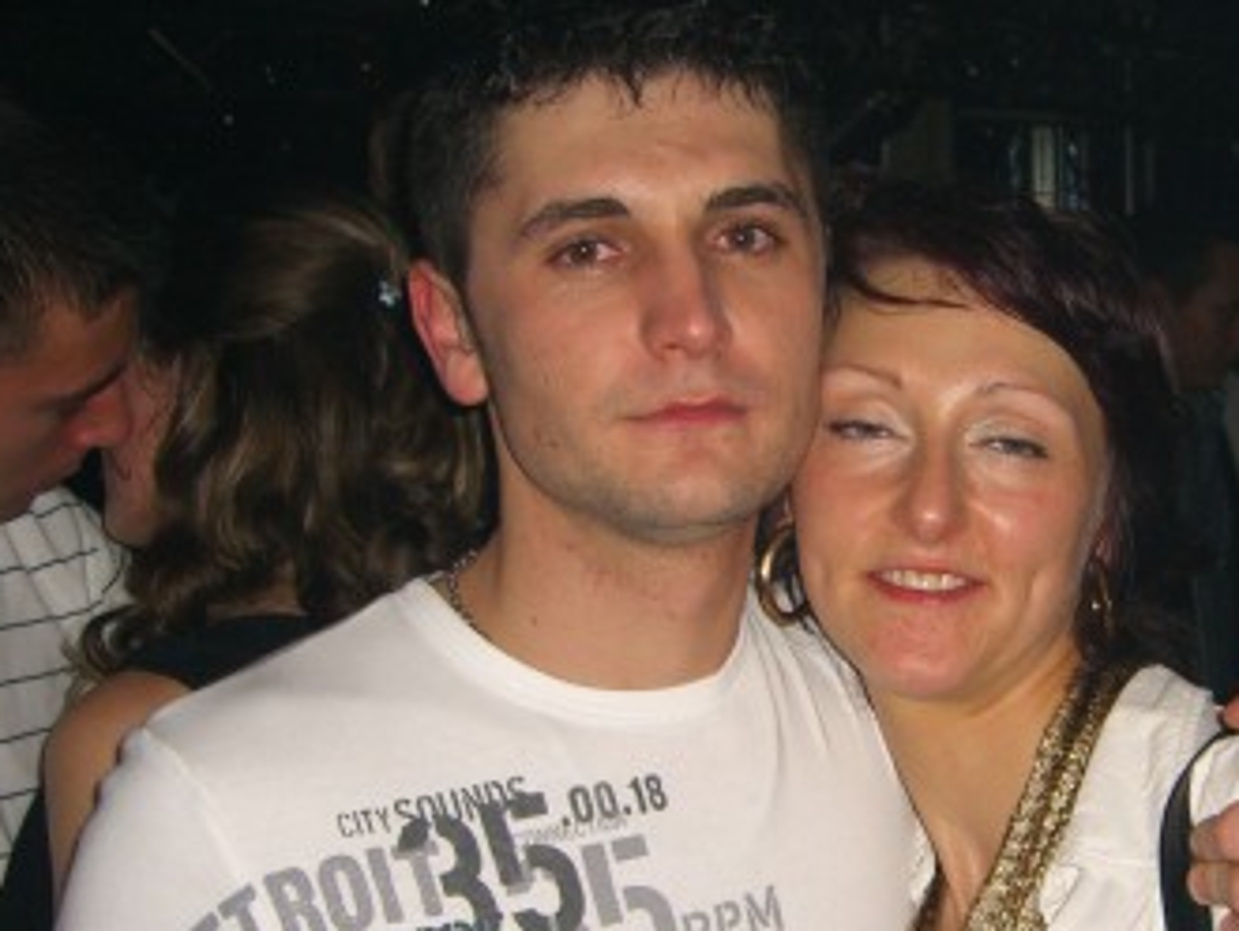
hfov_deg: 27.6
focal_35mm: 69
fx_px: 2471
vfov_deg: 21.3
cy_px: 574
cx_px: 972
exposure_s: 1/60
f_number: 2.8
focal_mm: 7.9
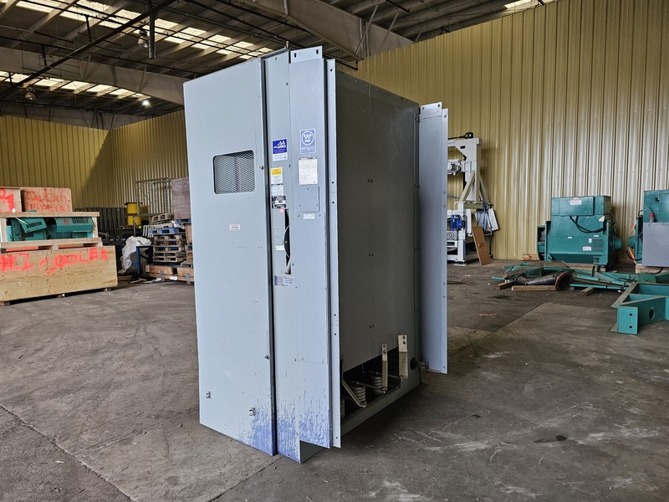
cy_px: 251
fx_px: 445
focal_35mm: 23
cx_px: 334
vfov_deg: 58.9
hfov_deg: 73.9
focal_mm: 6.3
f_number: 1.7
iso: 200
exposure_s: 1/180
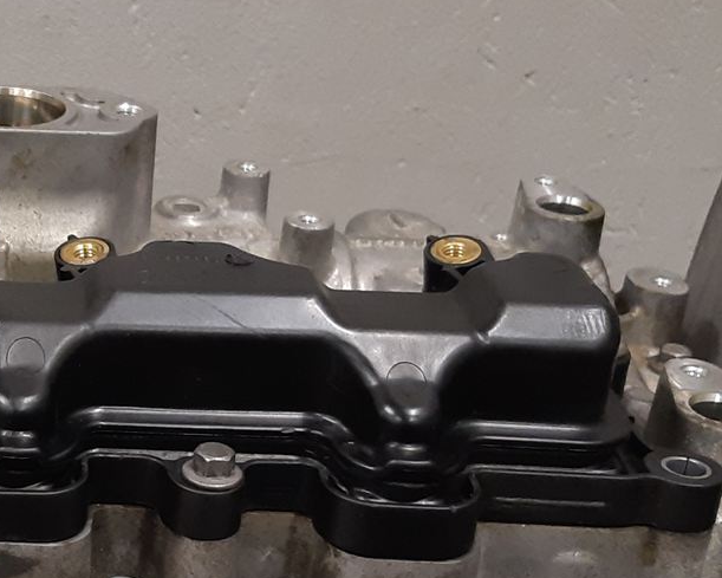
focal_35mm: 85
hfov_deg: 21.1
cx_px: -109
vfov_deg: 18.0
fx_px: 1817
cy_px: 423
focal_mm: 3.93
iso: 160
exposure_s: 1/50
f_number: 1.7
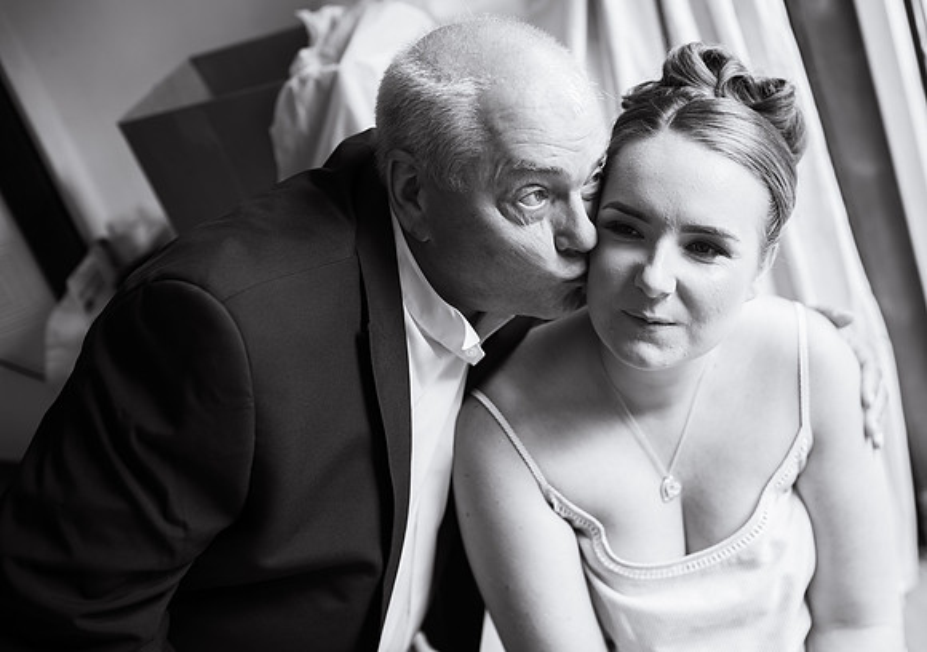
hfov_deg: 42.0
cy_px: 244
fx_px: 1191
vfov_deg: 30.5
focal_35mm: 45
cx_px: 613
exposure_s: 1/100
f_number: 2.5
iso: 125
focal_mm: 35
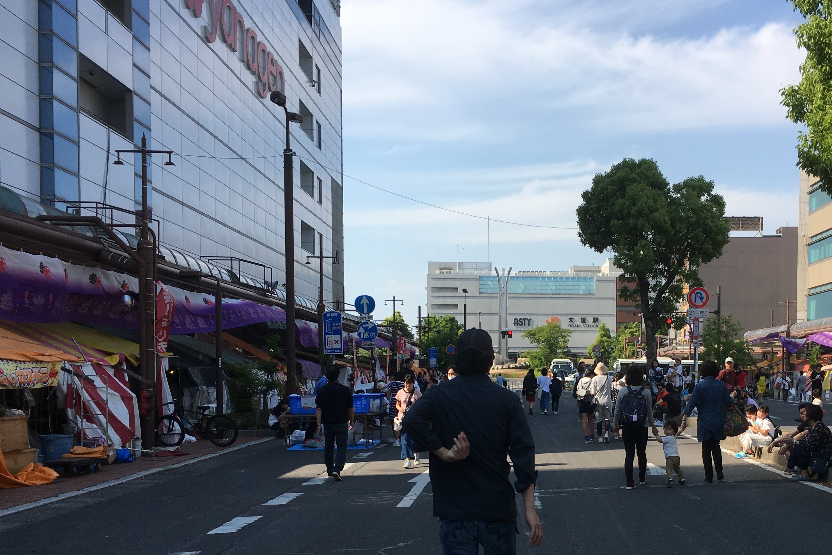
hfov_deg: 46.6
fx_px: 947
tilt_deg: -3.2
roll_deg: +0.8
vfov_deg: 32.1
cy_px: 404
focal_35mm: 41
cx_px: 560
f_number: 2.2
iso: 25
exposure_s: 1/1326
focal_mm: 4.15
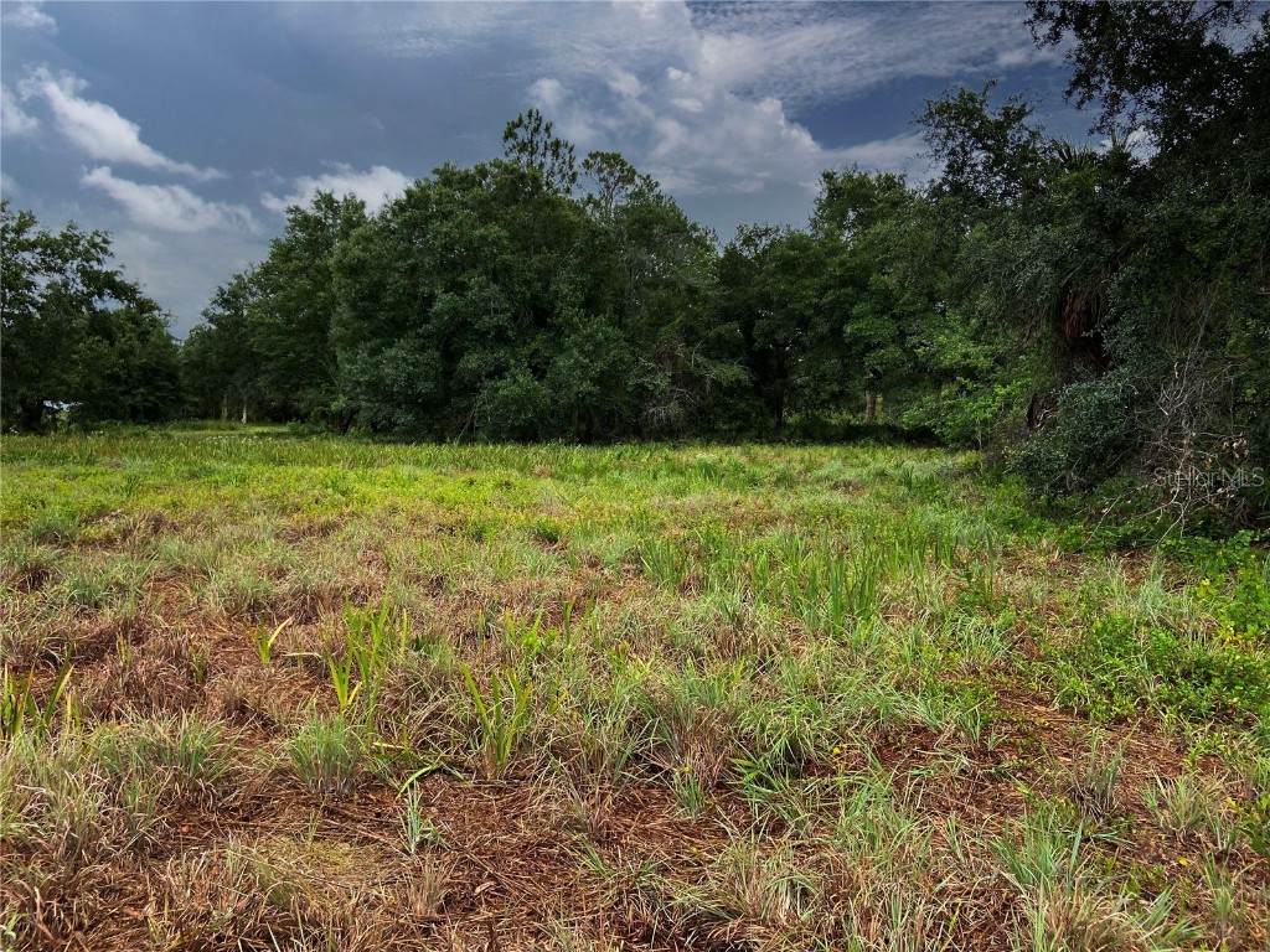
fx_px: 954
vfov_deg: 53.1
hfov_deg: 67.3
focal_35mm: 26
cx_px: 635
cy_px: 476
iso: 32
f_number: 1.8
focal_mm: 4.25
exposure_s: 1/1245
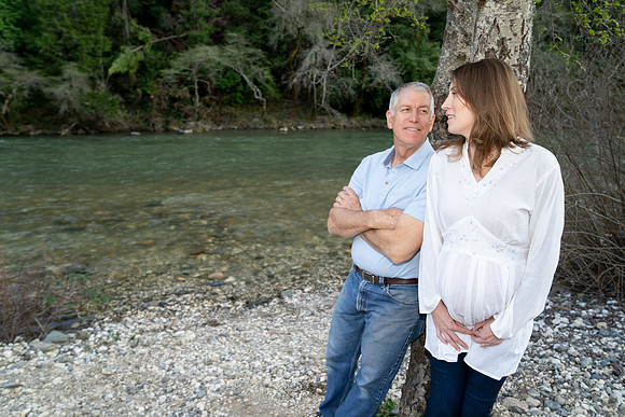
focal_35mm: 24
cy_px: 208
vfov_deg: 53.2
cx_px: 312
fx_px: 417
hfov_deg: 73.7
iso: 800
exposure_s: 1/250
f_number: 4.5
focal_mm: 24
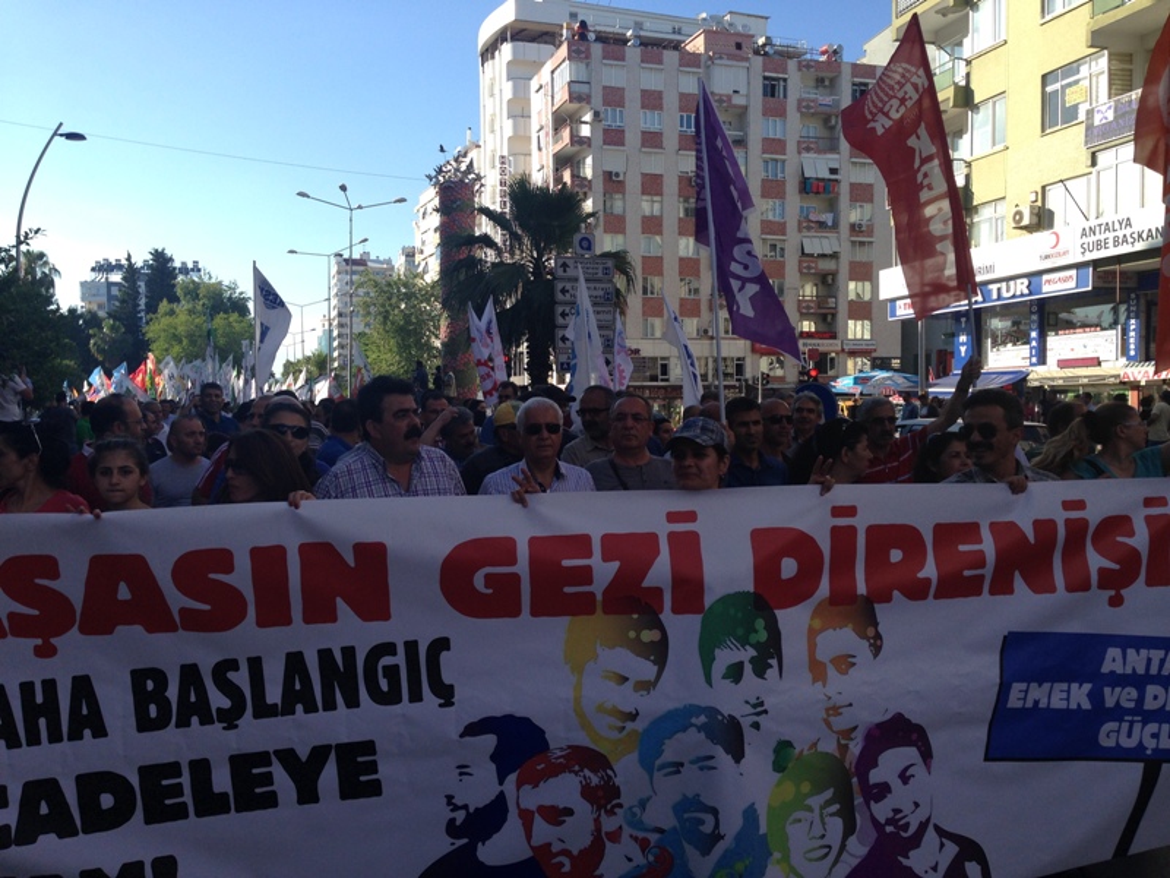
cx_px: 585
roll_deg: -0.7
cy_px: 439
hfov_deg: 55.4
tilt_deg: -2.3
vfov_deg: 42.9
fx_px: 1115
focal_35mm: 33
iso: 50
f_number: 2.4
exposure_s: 1/889
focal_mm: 4.12
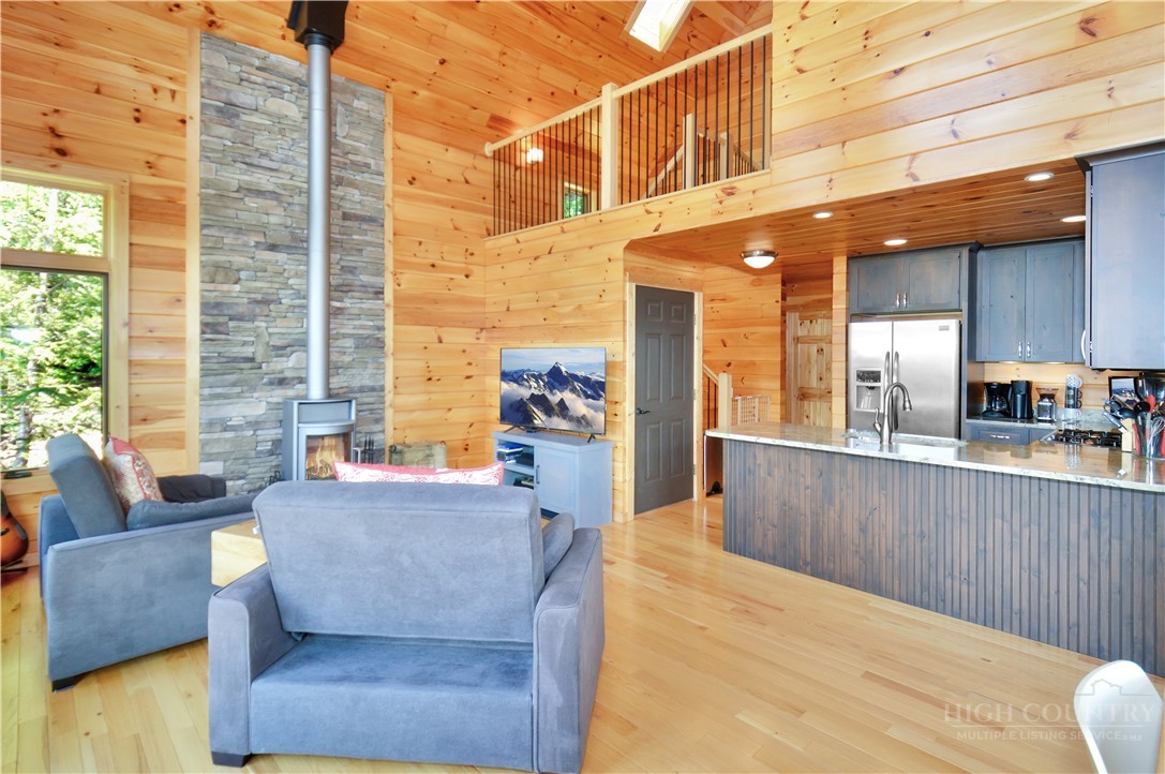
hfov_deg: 95.0
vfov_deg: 71.9
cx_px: 582
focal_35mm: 16
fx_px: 533
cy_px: 387
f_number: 4
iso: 400
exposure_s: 1/60
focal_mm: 11
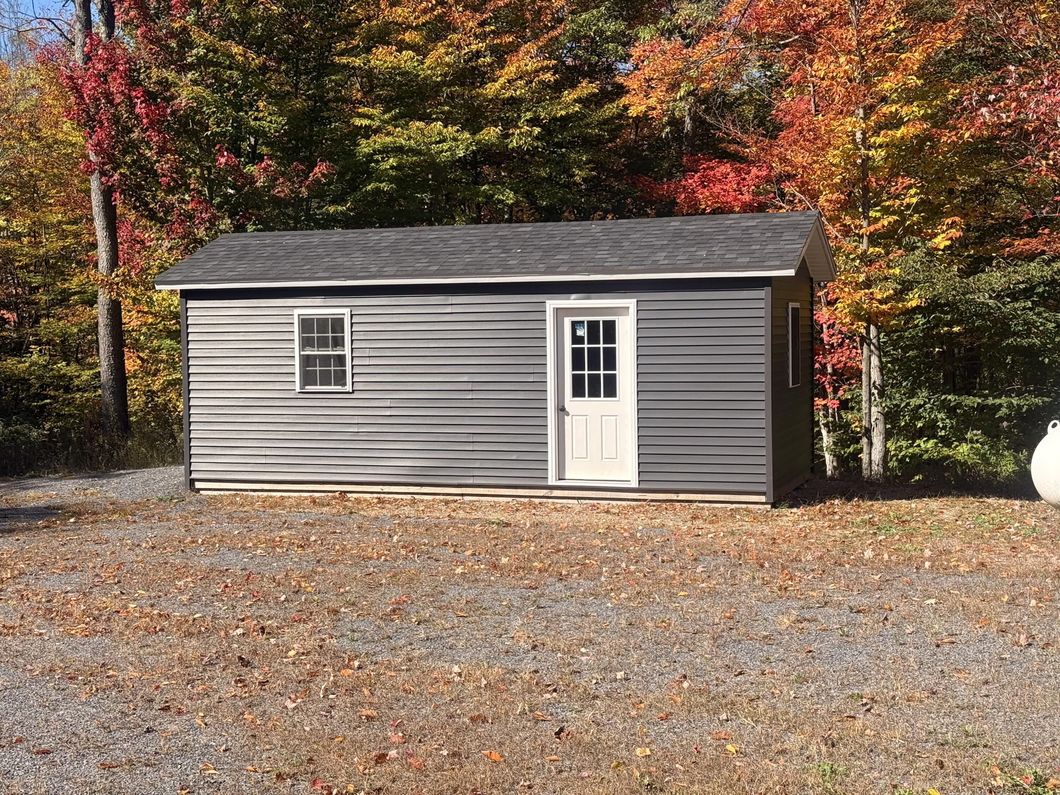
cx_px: 530
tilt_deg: -2.1
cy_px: 398
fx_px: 1470
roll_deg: +0.4
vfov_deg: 30.3
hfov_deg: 39.7
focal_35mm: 48
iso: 64
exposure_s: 1/3226
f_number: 1.78
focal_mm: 6.76
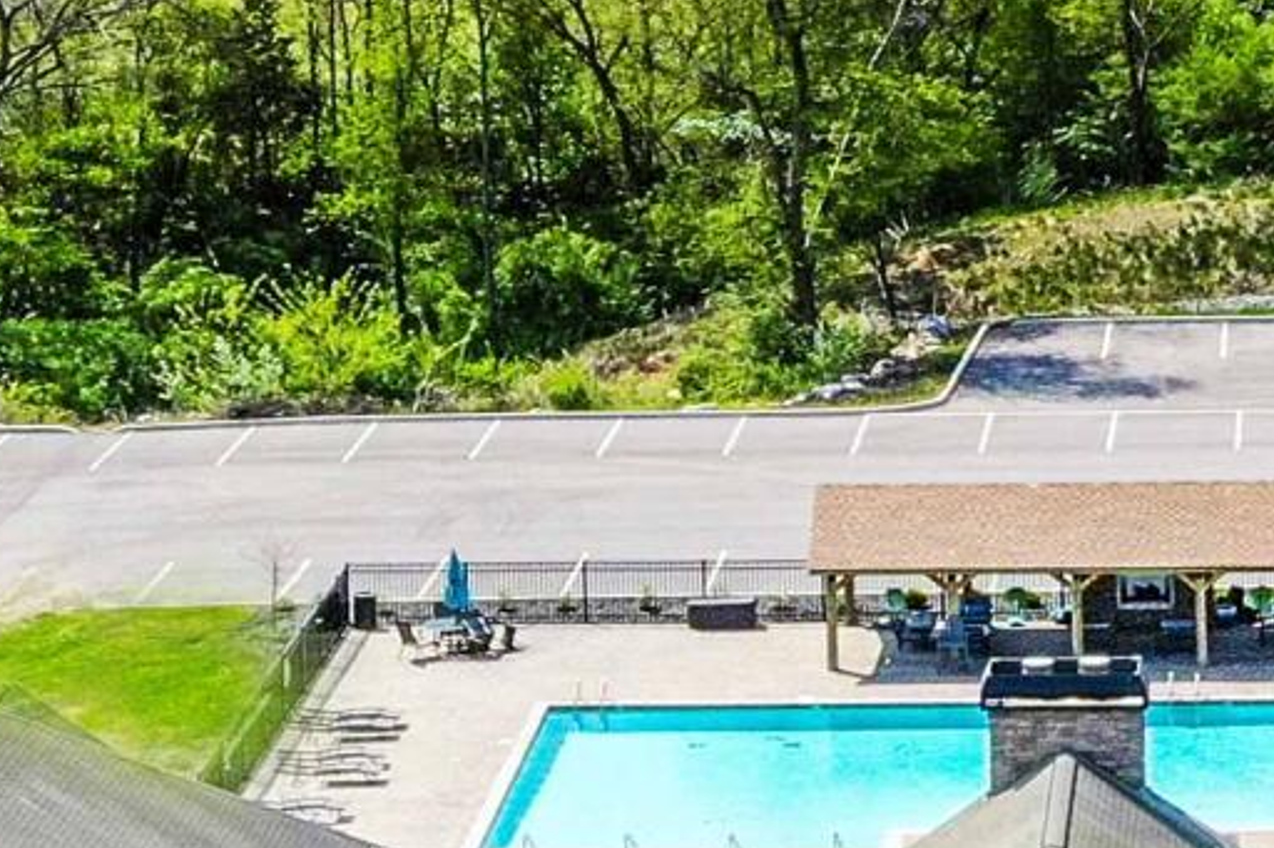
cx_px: 908
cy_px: 1756
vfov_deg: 7.9
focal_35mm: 164
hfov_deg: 12.5
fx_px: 5802
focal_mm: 10.26
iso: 400
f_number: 7.1
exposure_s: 1/800
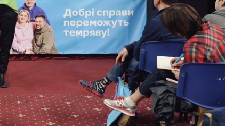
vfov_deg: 13.5
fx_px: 531
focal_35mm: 89
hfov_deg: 22.1
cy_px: 11
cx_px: -44
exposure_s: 1/100
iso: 1600
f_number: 2.8
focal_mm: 35
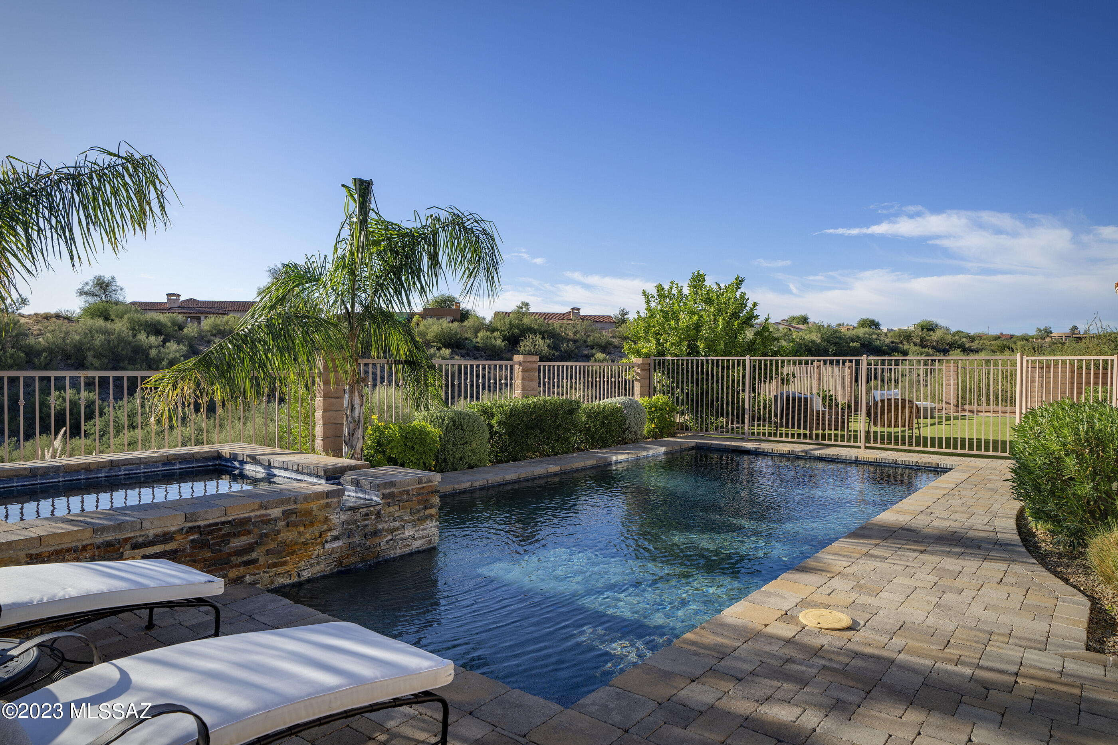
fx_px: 683
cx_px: 559
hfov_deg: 78.6
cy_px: 372
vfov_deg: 57.2
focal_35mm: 22
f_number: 9
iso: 100
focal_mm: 22
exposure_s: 1/160
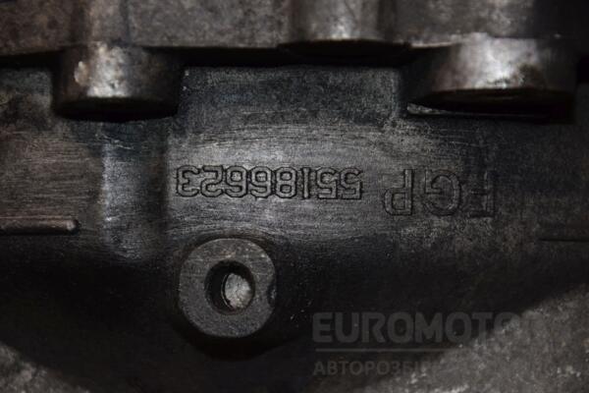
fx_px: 2405
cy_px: 196
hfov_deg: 14.0
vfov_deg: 9.3
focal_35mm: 147
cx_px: 294
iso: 800
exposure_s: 1/60
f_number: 5.6
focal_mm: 98
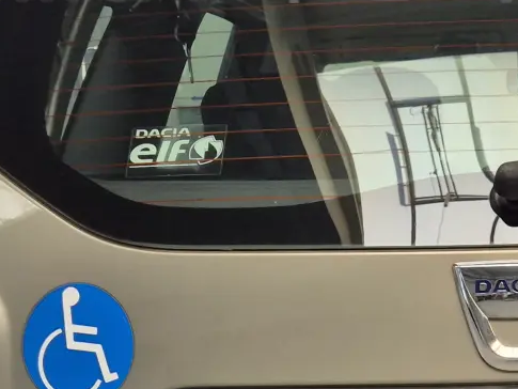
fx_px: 1362
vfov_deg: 15.7
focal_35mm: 91
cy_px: 460
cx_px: 581
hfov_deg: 20.5
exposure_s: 1/208
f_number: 1.8
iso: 25
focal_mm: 5.4
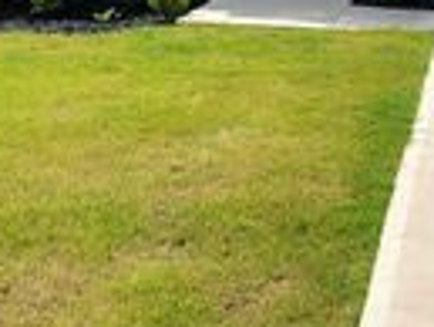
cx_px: 414
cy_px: -167
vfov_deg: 13.8
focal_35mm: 101
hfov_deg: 19.0
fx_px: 1267
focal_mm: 5.4
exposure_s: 1/5000
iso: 40
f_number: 1.8
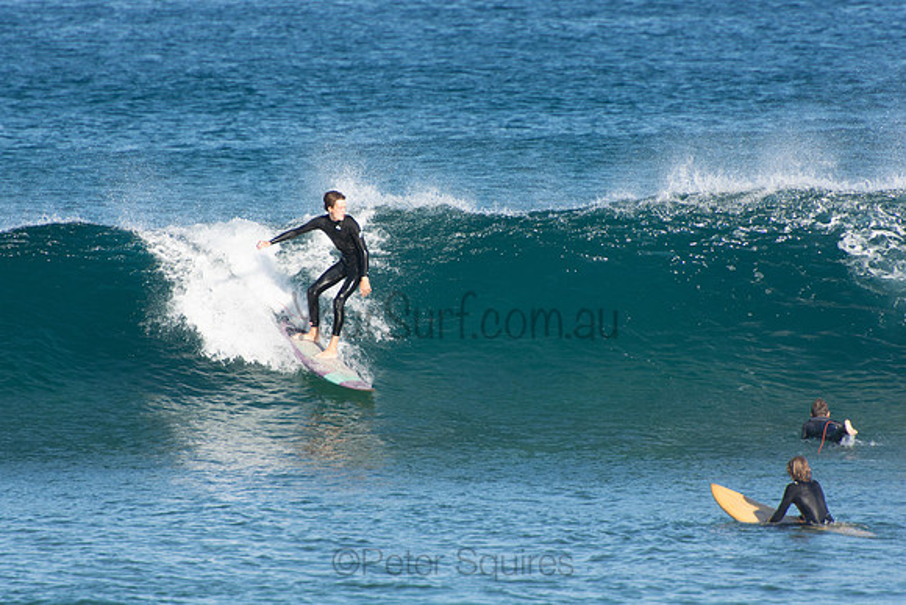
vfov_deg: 2.3
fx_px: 15103
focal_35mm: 600
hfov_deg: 3.4
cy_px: 302
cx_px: 453
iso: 320
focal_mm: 400
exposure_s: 1/1000
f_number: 5.6
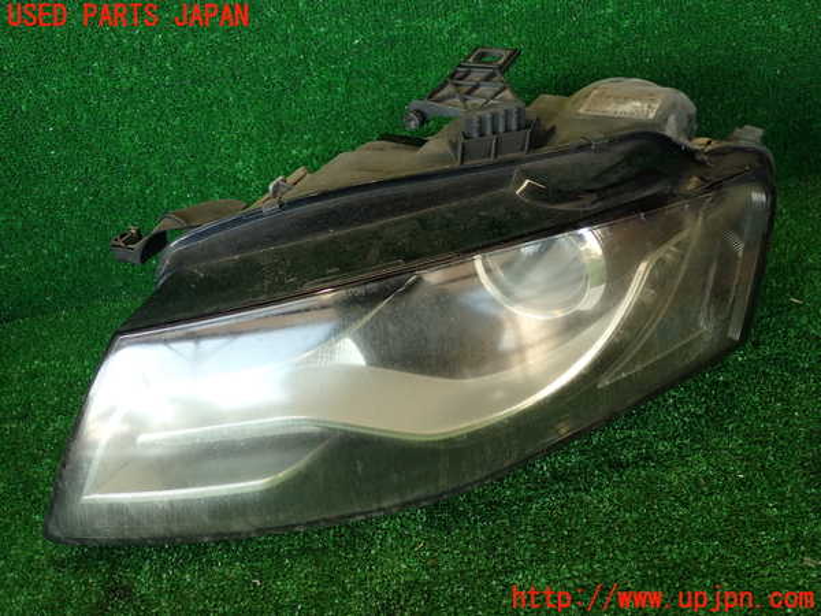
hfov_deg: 56.8
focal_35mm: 32
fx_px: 759
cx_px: 410
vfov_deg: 44.2
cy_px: 308
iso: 125
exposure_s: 1/60
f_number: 2.4
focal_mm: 5.79
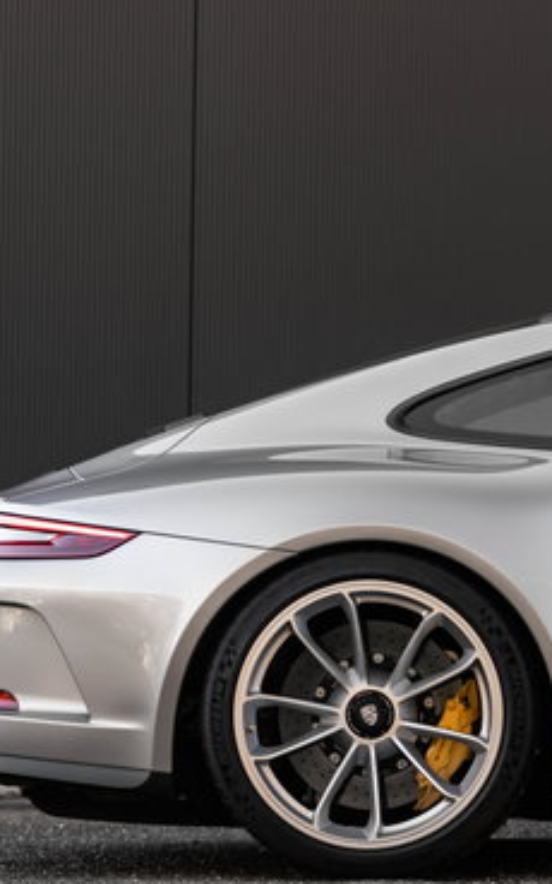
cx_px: 970
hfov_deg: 5.4
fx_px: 5801
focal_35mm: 241
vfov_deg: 8.7
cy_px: 544
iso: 250
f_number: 3.2
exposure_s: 1/125
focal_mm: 85
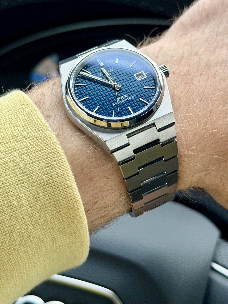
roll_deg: -1.7
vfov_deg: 37.5
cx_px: 112
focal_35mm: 51
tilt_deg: -27.3
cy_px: 151
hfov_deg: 28.6
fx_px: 448
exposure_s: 1/240
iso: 64
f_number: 1.78
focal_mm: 6.76
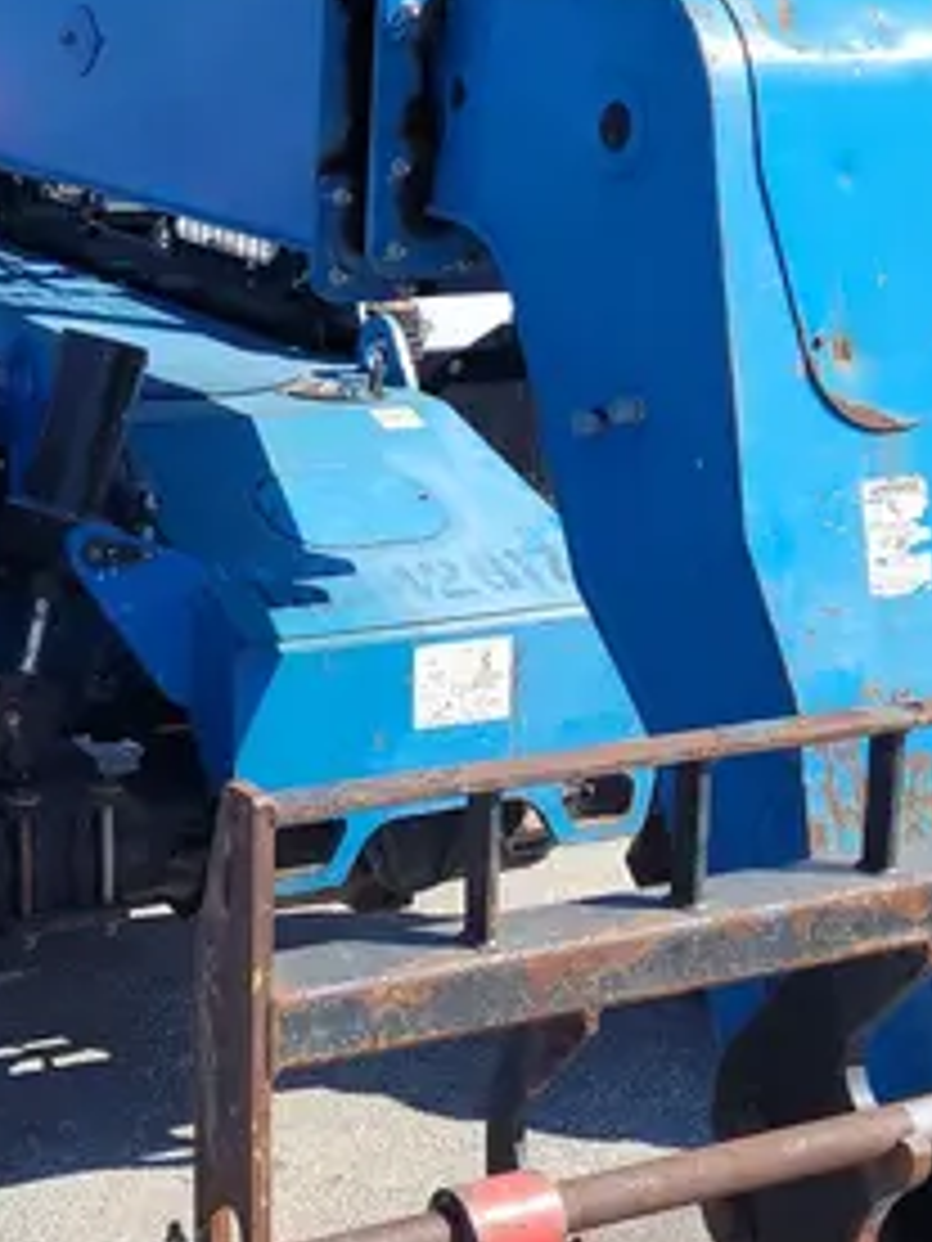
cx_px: 144
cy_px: 682
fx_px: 2477
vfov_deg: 28.1
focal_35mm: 69
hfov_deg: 21.0
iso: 40
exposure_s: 1/1957
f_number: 1.8
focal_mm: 5.4
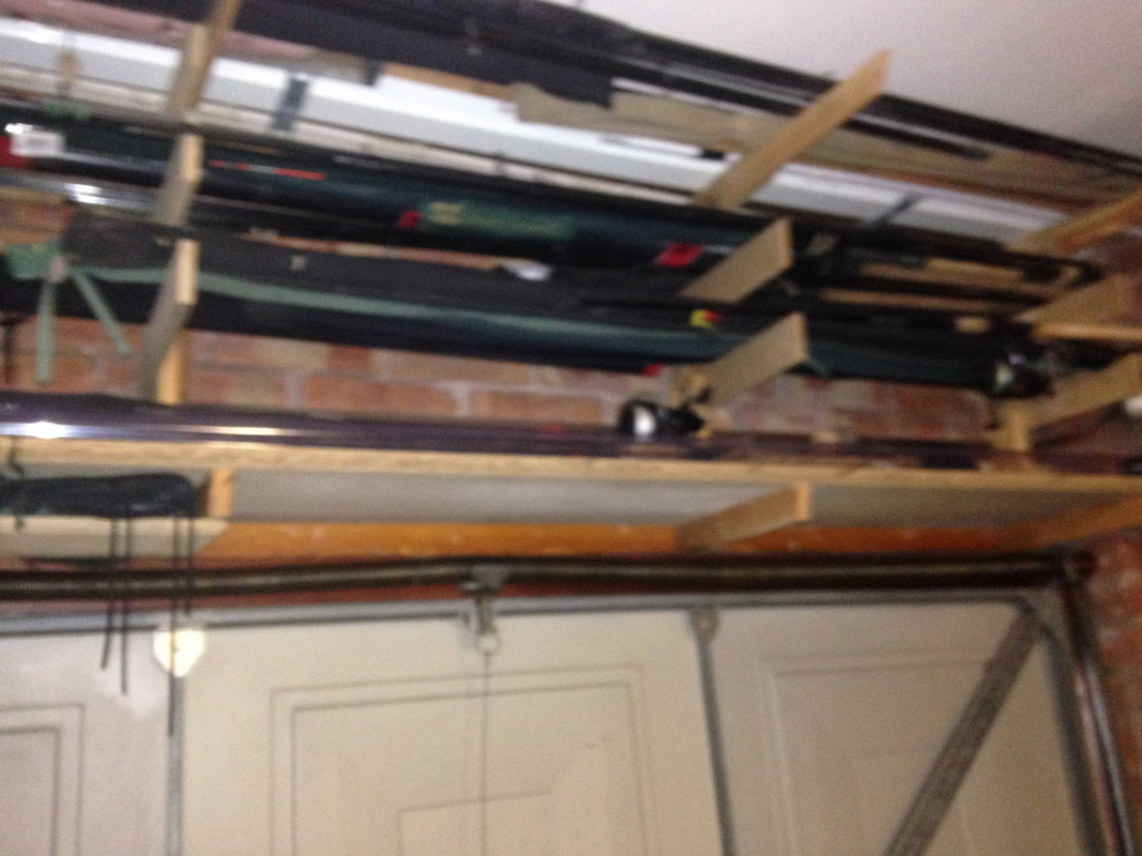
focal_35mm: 33
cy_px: 428
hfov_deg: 55.4
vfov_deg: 42.9
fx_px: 1089
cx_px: 571
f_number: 2.4
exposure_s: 1/16
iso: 400
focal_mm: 4.12
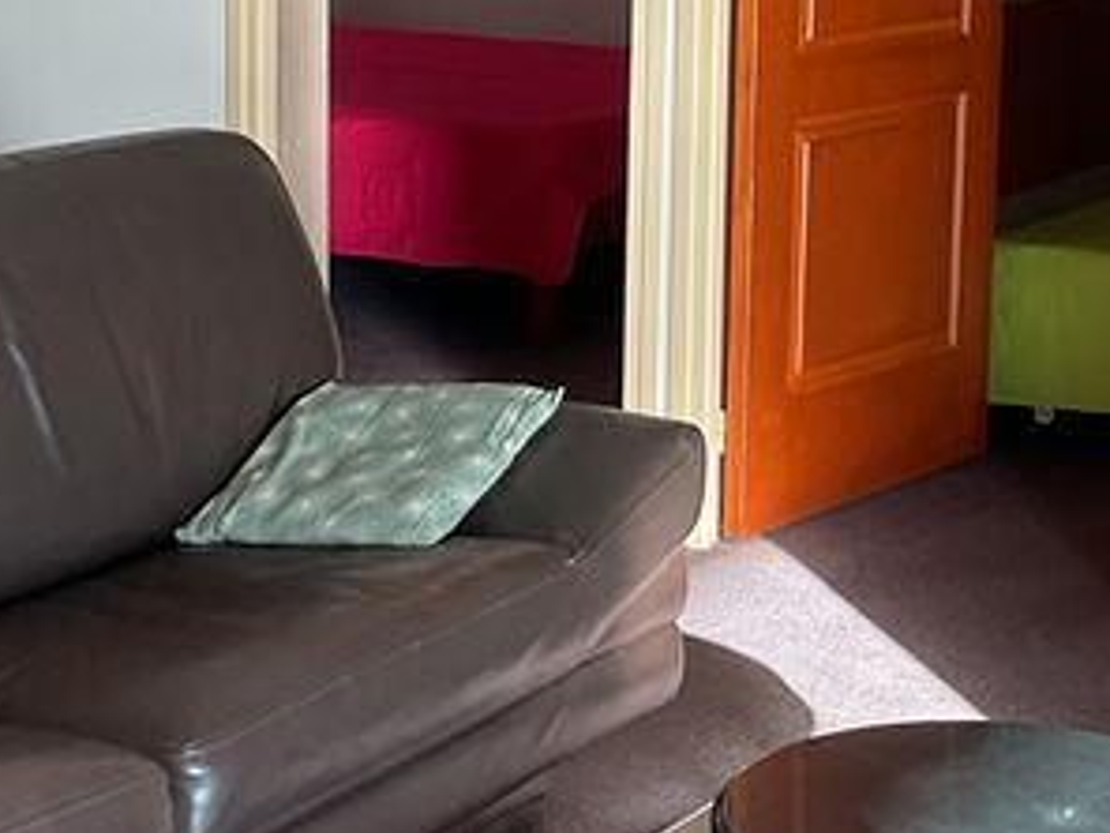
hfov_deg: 20.0
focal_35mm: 98
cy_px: 131
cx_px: 555
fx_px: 3142
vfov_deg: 15.0
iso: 64
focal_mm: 3
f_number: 1.8
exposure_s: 1/120
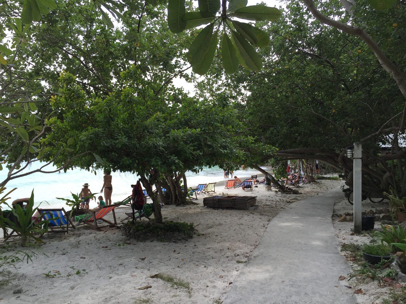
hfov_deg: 61.7
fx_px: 340
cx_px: 203
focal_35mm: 29
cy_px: 152
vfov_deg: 48.2
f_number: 2.2
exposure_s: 1/648
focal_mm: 4.15
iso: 32
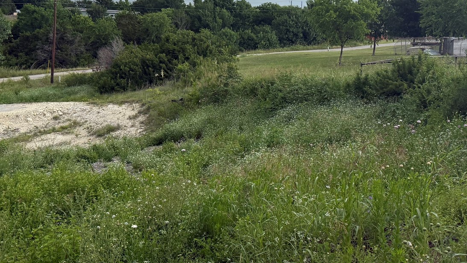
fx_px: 607
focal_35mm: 49
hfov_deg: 42.1
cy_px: 61
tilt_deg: +0.4
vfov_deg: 24.1
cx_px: 253
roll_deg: -4.6
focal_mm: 6.76
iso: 100
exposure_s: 1/1770
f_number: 1.78
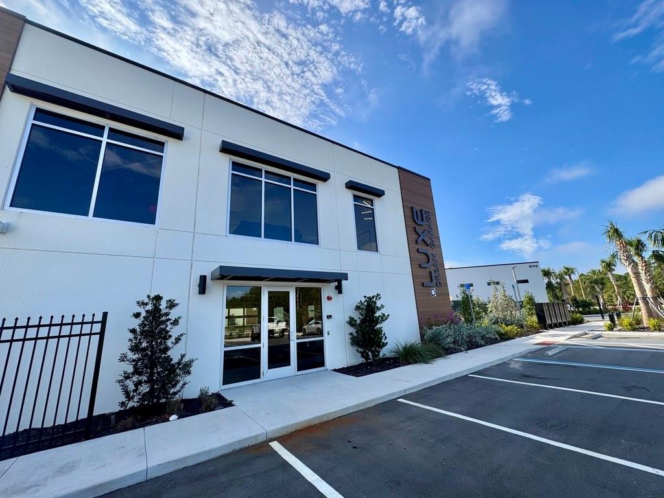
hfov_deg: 102.1
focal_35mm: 14
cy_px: 249
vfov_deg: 85.7
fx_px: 269
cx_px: 332
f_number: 2.2
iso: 50
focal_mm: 2.22
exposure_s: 1/1346
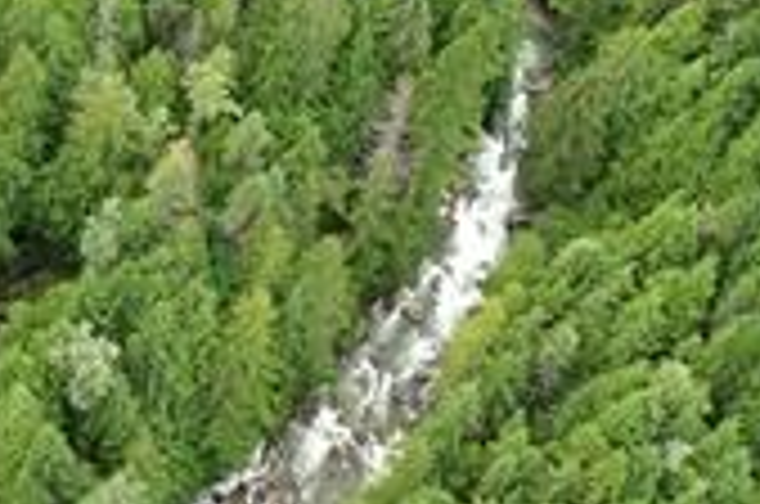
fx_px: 2845
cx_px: 144
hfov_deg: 15.1
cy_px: 482
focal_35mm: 135
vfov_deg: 10.1
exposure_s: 1/200
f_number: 5.6
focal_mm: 35
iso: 800
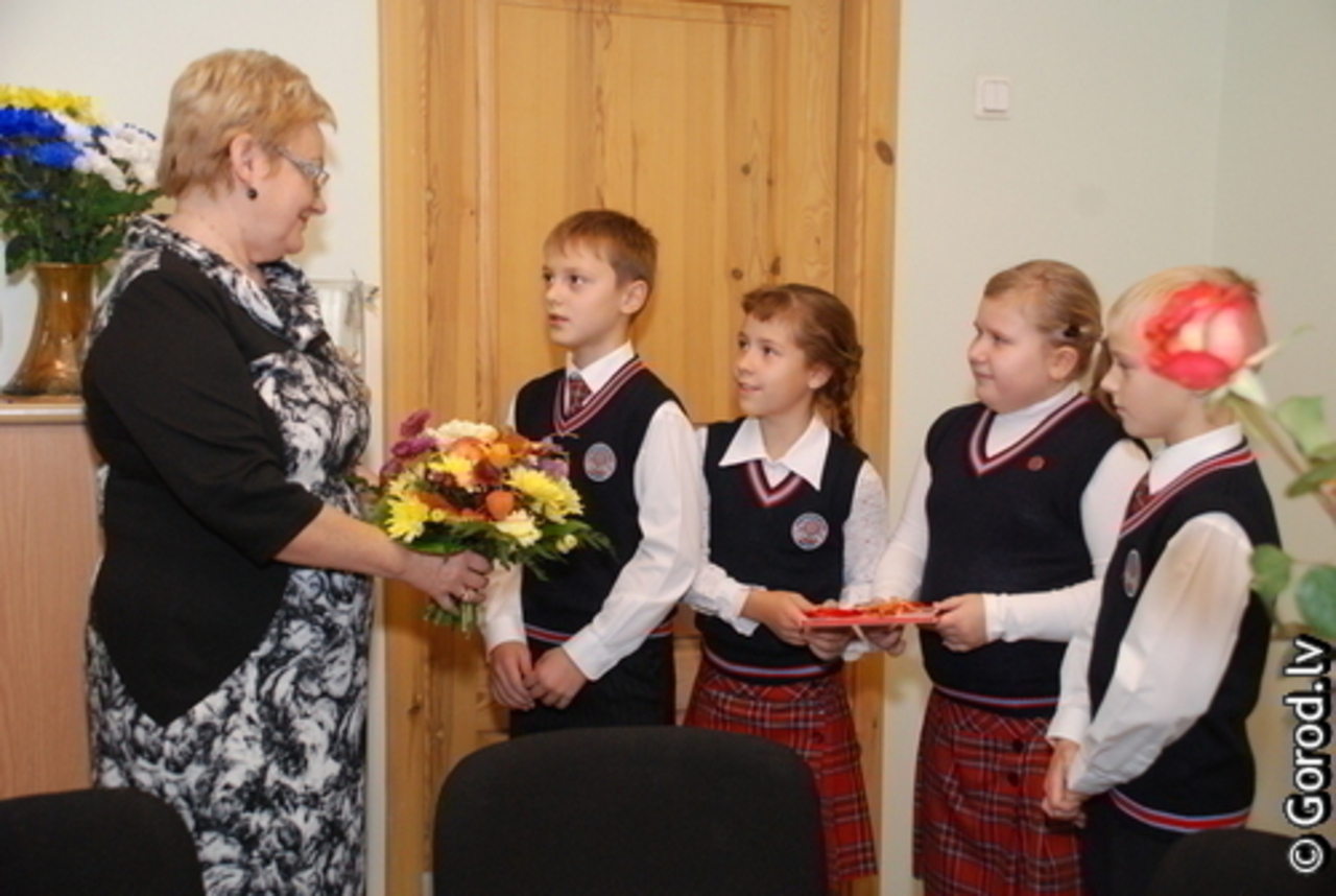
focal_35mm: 46
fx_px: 1728
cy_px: 448
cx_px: 668
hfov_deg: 42.3
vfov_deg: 29.0
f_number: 4.2
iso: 1000
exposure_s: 1/180
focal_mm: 31
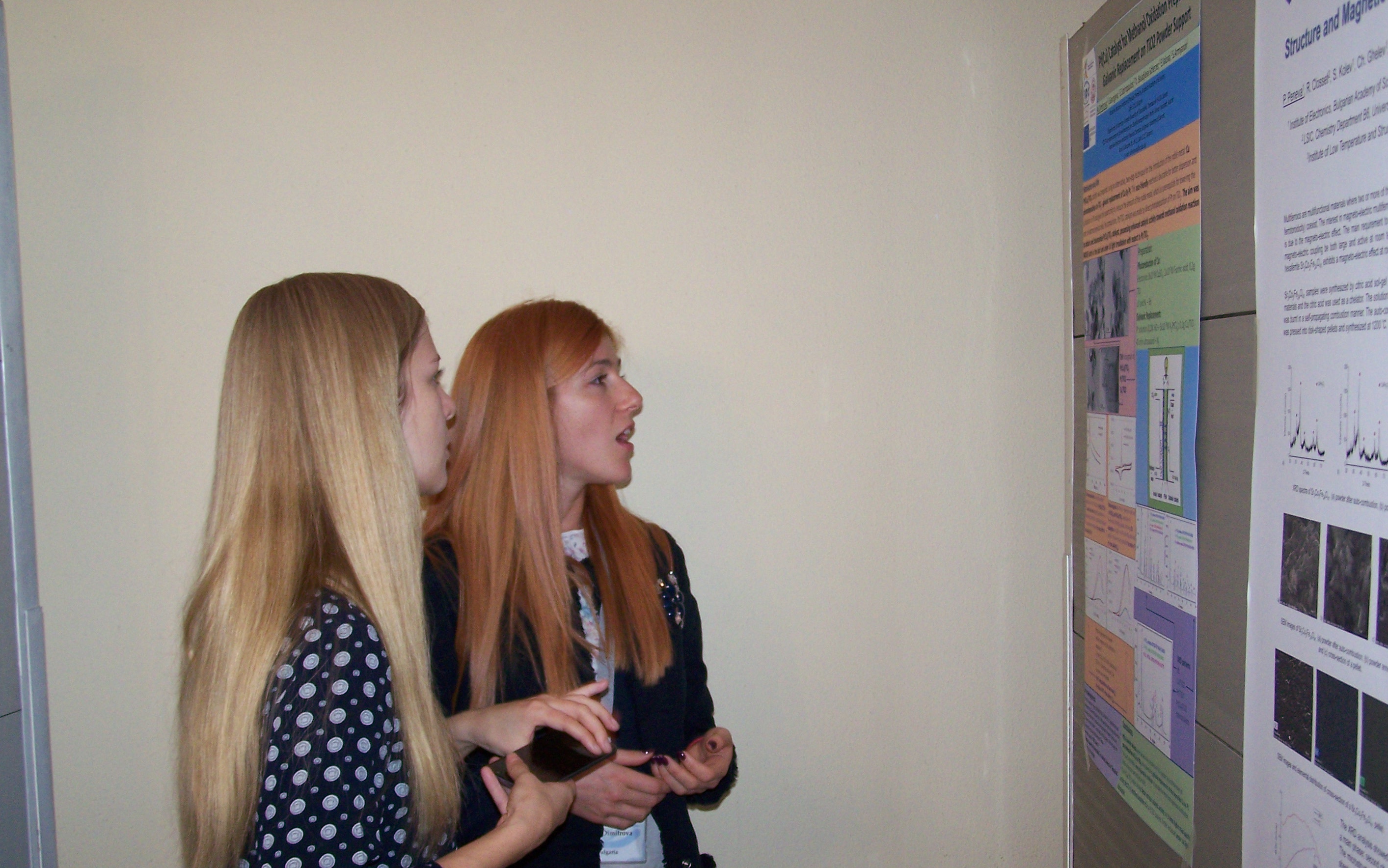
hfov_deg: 39.6
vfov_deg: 25.3
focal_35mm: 51
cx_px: 695
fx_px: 1929
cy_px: 520
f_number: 3
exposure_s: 1/60
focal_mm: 8
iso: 160
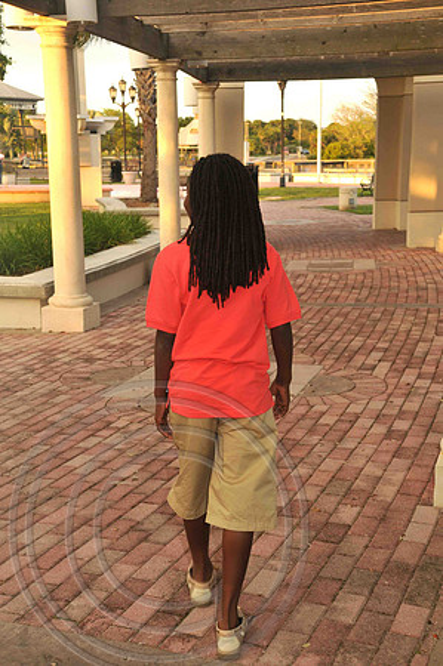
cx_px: 222
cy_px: 333
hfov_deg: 25.7
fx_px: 971
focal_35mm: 52
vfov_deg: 37.9
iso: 200
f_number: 5.6
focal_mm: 35
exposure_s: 1/125
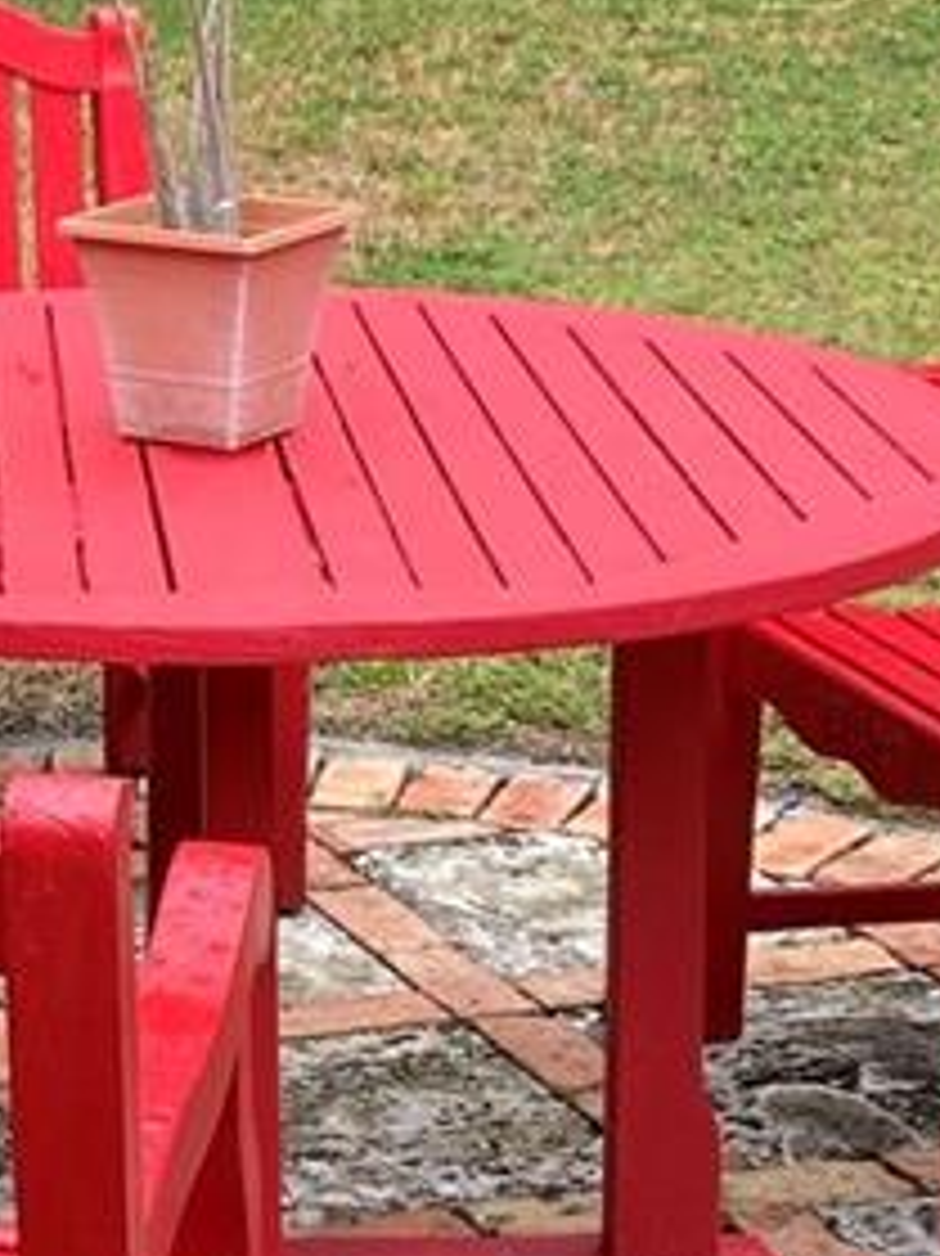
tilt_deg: -12.5
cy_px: 423
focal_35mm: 112
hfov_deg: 12.8
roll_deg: -0.2
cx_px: -288
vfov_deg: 17.5
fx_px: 4058
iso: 32
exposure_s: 1/373
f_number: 1.8
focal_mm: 4.25
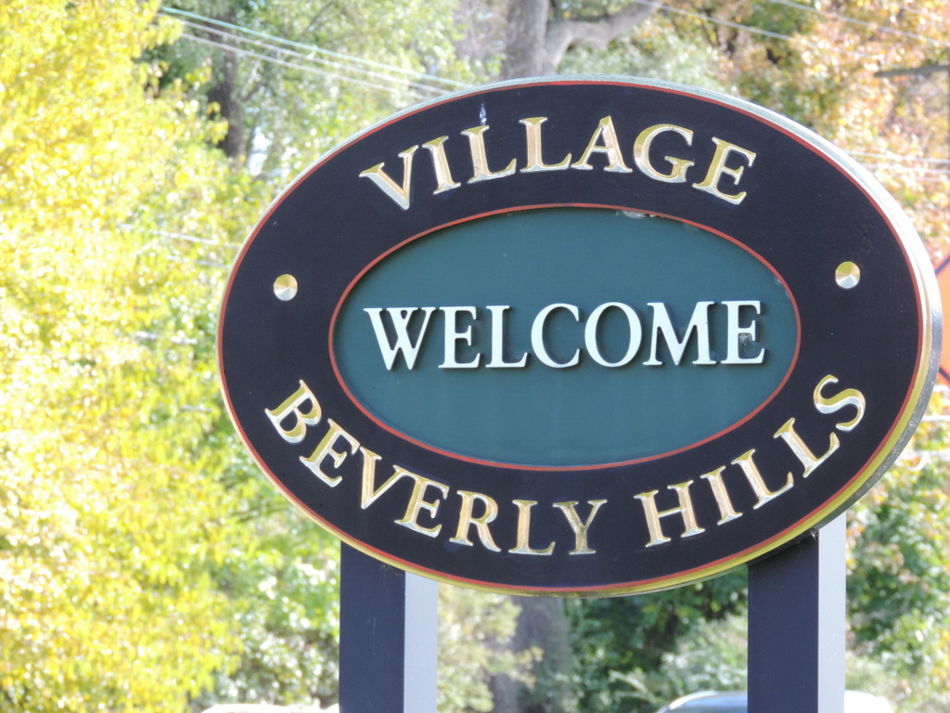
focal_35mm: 225
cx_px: 475
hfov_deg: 8.8
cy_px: 356
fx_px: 6175
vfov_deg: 6.6
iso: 400
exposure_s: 1/160
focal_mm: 40.1
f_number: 4.6
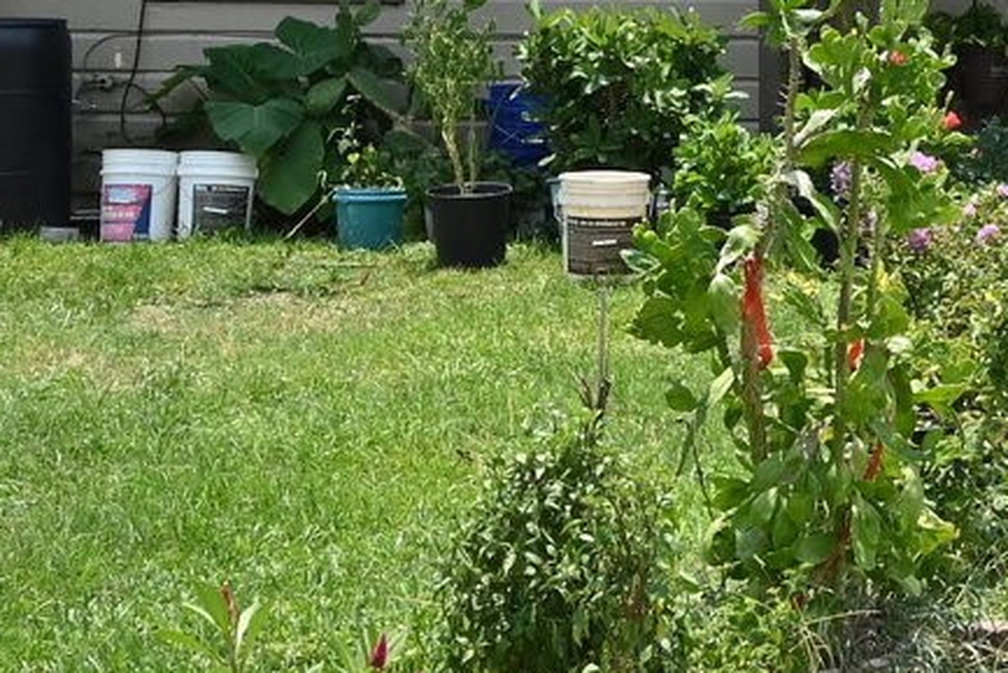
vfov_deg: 12.7
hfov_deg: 17.9
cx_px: 1334
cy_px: -15
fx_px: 2979
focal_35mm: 106
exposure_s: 1/800
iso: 800
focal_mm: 22.5
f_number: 14
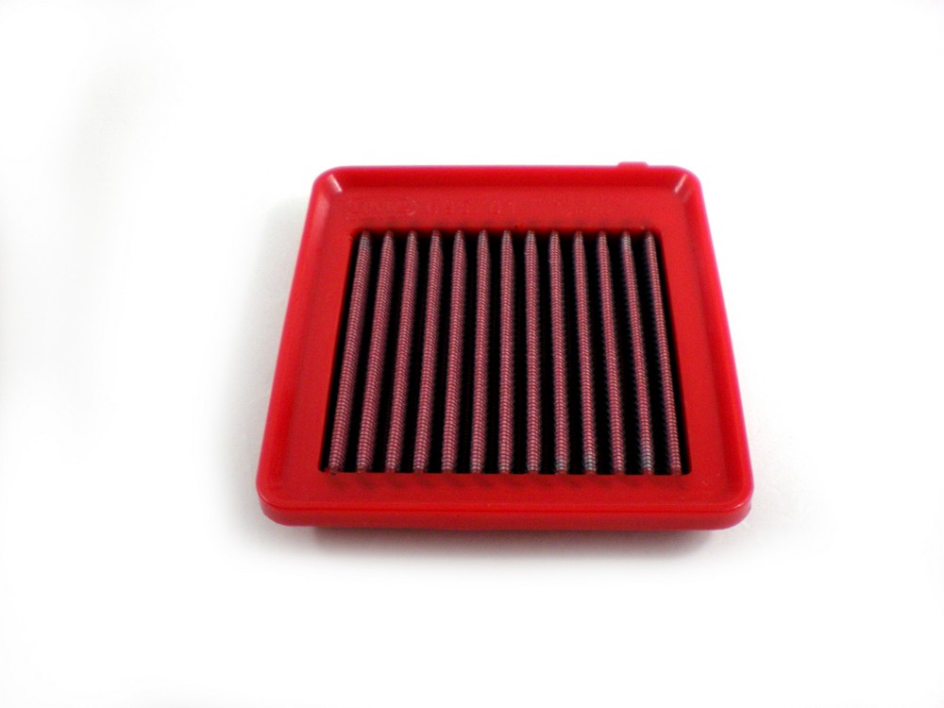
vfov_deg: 37.7
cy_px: 354
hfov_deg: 49.0
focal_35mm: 38
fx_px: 1036
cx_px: 472
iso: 200
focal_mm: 6.3
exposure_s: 1/32
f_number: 3.1
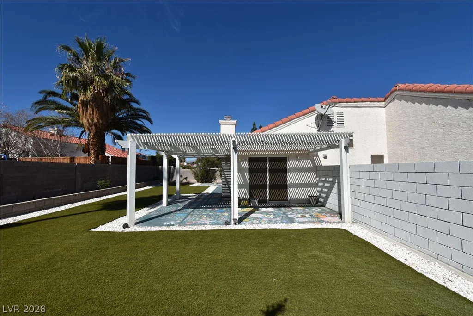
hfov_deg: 100.4
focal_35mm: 15
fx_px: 197
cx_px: 236
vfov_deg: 77.3
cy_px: 158
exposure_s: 1/500
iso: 200
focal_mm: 10
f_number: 11
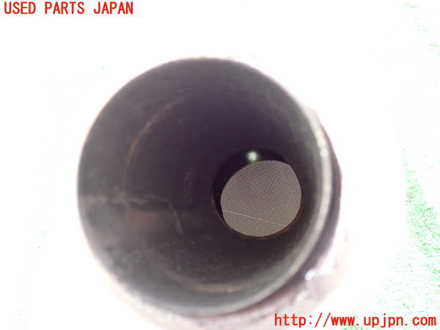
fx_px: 407
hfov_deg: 56.8
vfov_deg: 44.2
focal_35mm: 32
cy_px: 165
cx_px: 220
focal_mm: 5.79
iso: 800
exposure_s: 1/30
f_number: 2.4
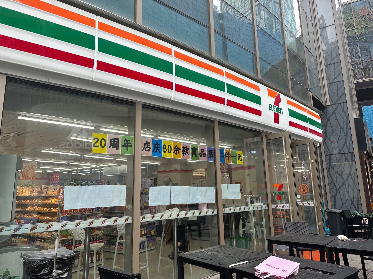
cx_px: 186
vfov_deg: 56.8
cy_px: 140
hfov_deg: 71.6
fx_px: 259
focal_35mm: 24
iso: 80
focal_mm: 6.86
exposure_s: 1/562
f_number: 1.78
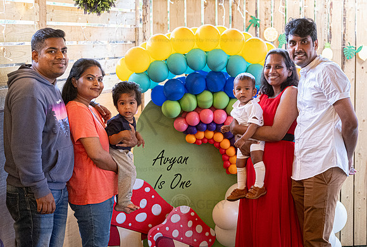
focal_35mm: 84
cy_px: 116
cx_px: 201
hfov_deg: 24.1
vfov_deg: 16.4
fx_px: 858
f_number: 2.8
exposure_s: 1/60
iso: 3200
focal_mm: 50
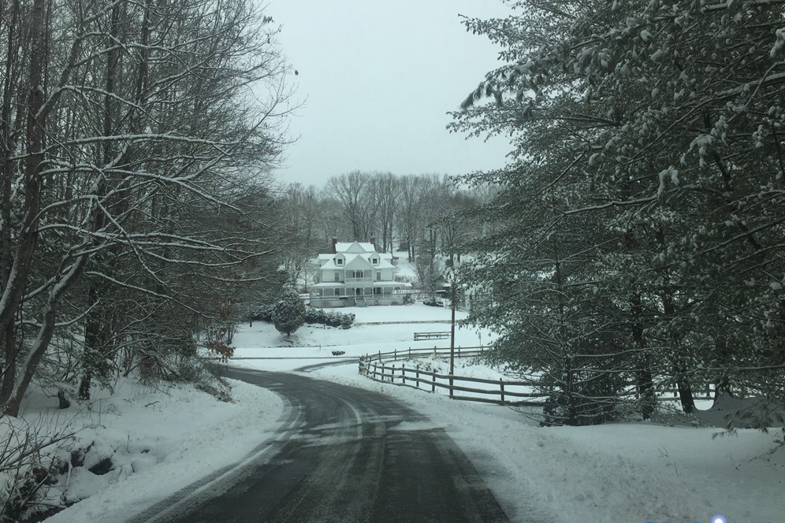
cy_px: 252
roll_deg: +0.0
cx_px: 396
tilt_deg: +6.8
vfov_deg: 42.3
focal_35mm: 31
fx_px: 676
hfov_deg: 60.3
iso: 32
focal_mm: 4.15
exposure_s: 1/1014
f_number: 2.2
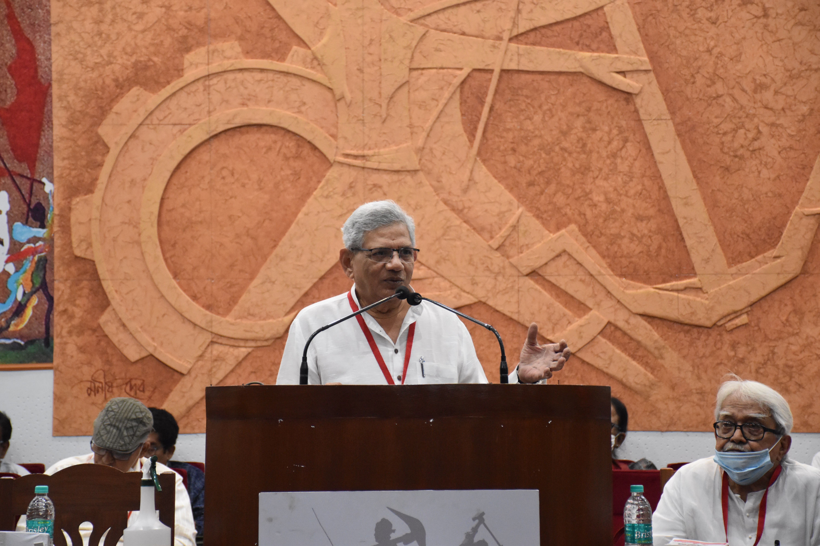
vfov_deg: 13.0
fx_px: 2391
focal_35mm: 105
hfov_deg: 19.5
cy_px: 273
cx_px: 410
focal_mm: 70
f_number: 5
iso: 3600
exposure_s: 1/60
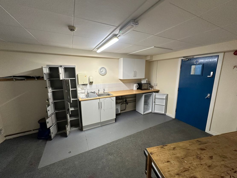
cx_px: 118
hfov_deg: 102.1
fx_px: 96
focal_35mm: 14
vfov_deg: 85.7
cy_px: 89
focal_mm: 2.22
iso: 200
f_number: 2.2
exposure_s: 1/100
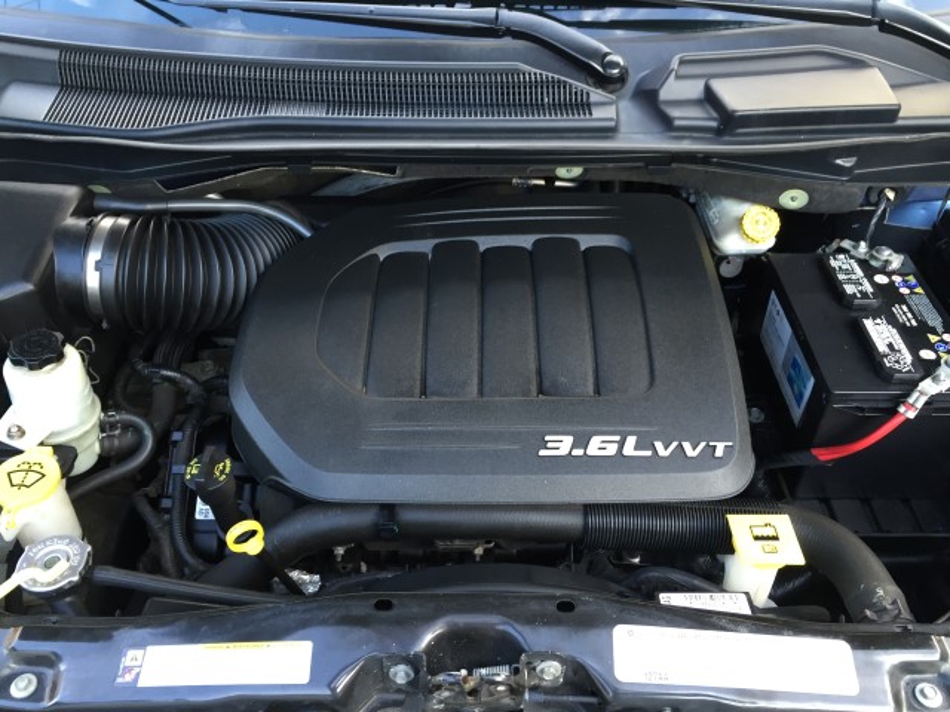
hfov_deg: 61.7
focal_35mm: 29
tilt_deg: -40.1
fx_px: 796
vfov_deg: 48.2
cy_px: 356
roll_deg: +3.5
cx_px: 475
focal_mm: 4.15
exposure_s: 1/30
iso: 64
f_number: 2.2
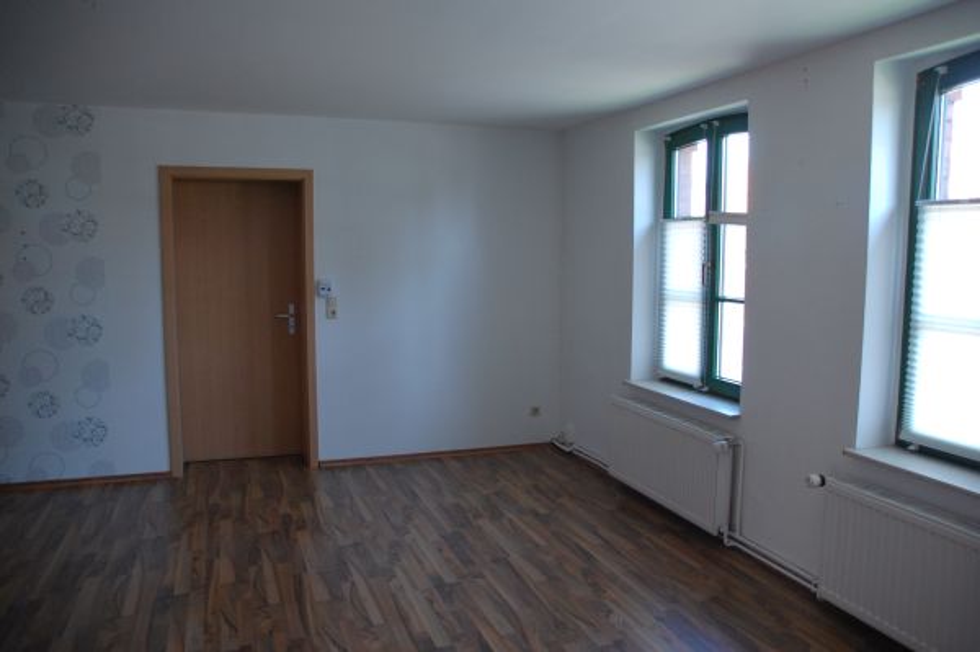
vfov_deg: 47.9
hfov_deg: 67.4
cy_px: 326
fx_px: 734
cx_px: 490
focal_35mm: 27
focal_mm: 18
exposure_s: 1/100
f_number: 3.5
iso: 800
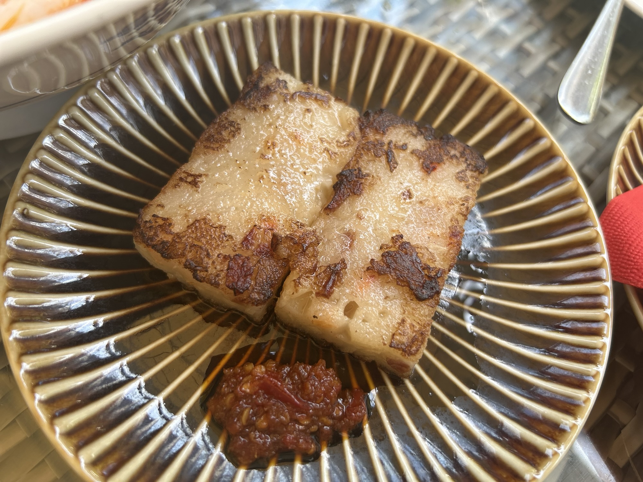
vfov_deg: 53.1
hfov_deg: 67.3
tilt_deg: -61.2
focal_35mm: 26
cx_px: 322
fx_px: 483
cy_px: 241
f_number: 1.5
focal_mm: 5.7
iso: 50
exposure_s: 1/345
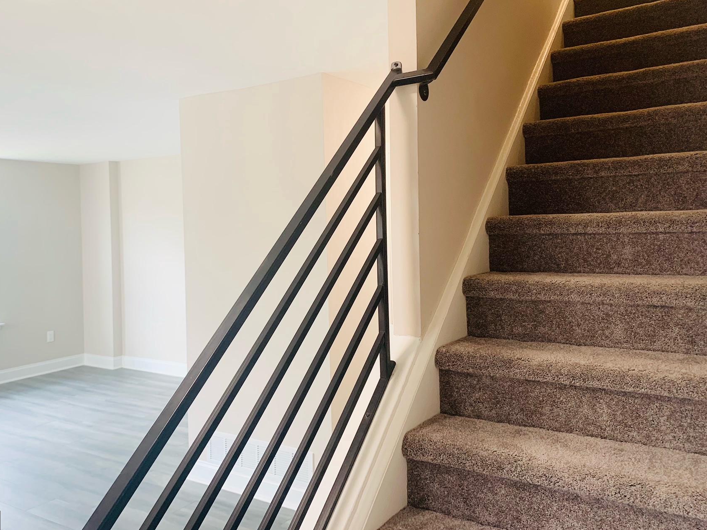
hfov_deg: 58.2
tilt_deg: +0.5
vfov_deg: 45.3
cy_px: 229
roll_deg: +0.6
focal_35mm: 31
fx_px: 633
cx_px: 319
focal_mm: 4.25
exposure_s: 1/60
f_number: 1.8
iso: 64
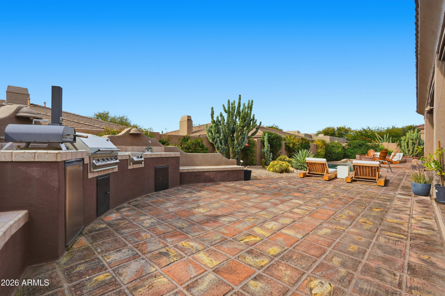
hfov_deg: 93.3
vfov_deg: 70.4
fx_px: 210
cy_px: 148
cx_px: 222
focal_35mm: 17
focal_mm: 17
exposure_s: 1/4000
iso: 100
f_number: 10
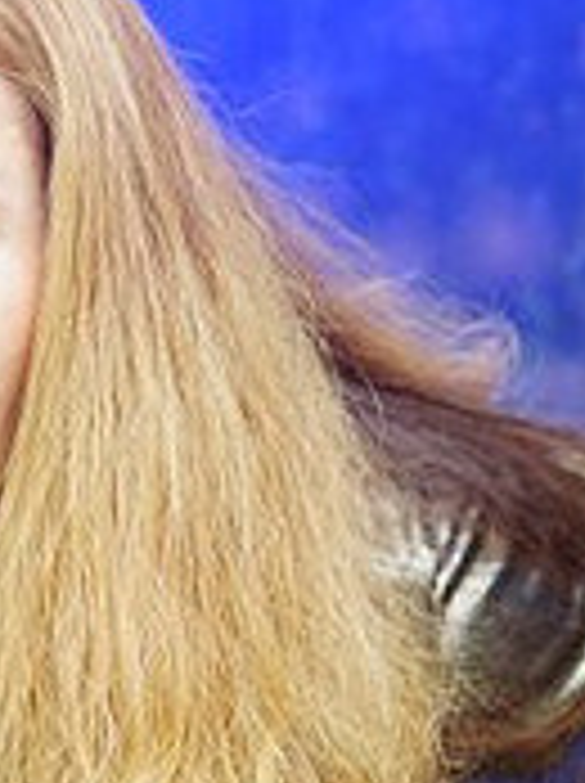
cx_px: -36
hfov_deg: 4.0
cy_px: 207
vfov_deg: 5.3
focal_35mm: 374
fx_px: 8448
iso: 100
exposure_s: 1/125
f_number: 2.8
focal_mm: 100
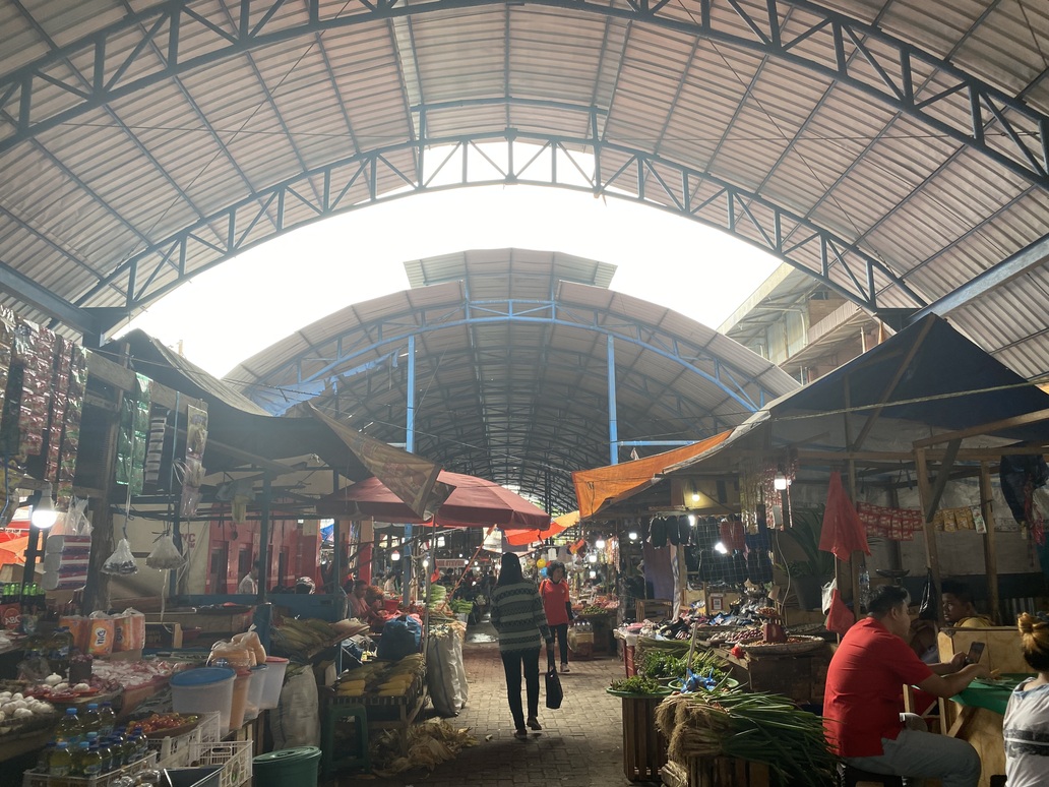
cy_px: 394
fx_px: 788
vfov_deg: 53.1
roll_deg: -1.4
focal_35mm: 26
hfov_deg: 67.3
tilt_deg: +14.0
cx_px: 524
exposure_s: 1/122
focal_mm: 4.25
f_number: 1.8
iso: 40
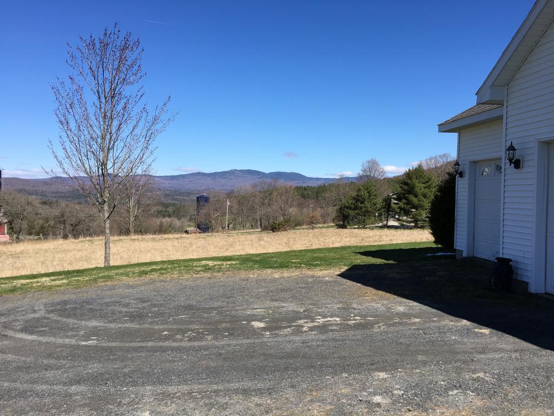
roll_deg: -0.6
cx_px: 277
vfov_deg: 48.2
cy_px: 208
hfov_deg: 61.7
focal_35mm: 29
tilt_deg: -1.2
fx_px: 464
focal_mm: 4.15
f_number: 2.2
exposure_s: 1/1748
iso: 25
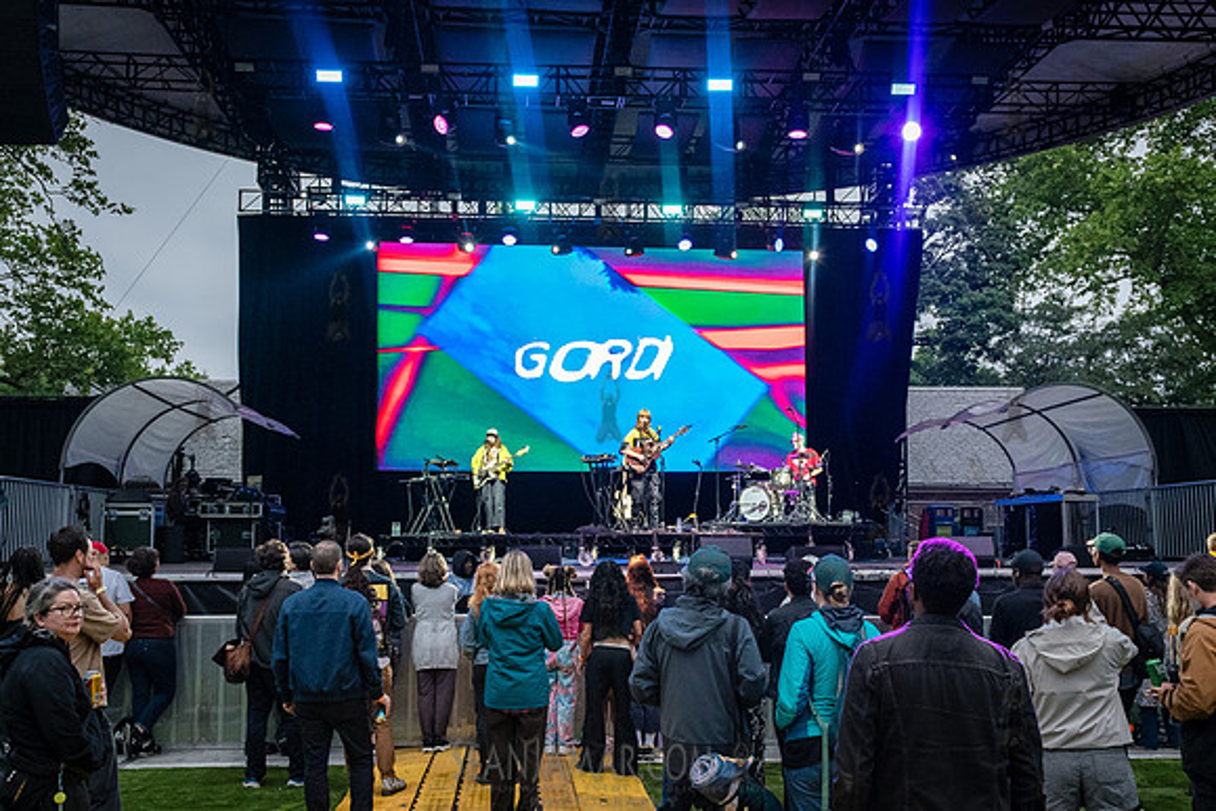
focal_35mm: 35
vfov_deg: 37.7
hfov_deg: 54.3
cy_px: 447
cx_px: 618
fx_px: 1186
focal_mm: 24
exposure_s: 1/400
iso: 3200
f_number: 4.5
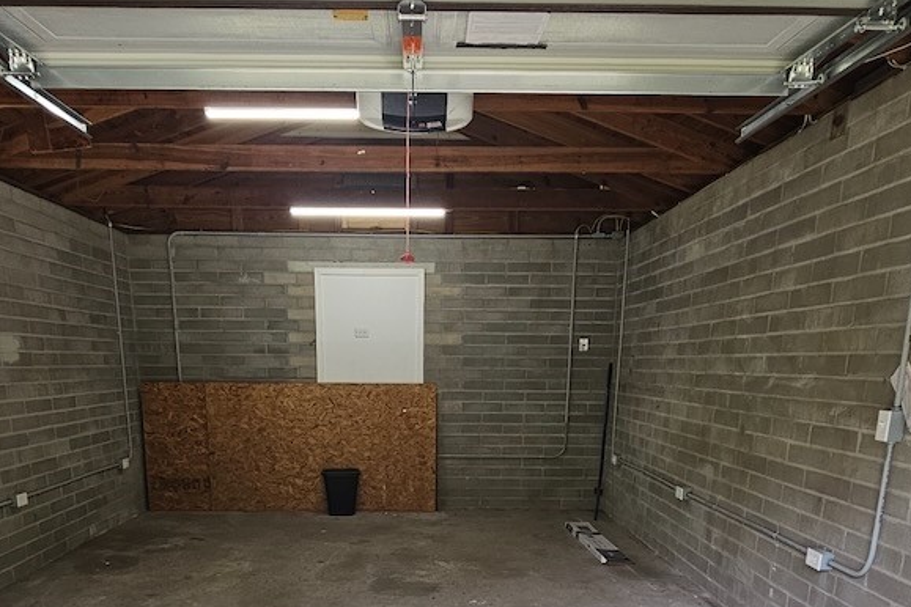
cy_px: 574
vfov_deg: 41.7
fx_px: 709
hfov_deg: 65.4
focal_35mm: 28
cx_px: 428
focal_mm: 2.2
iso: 80
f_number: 2.2
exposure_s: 1/120
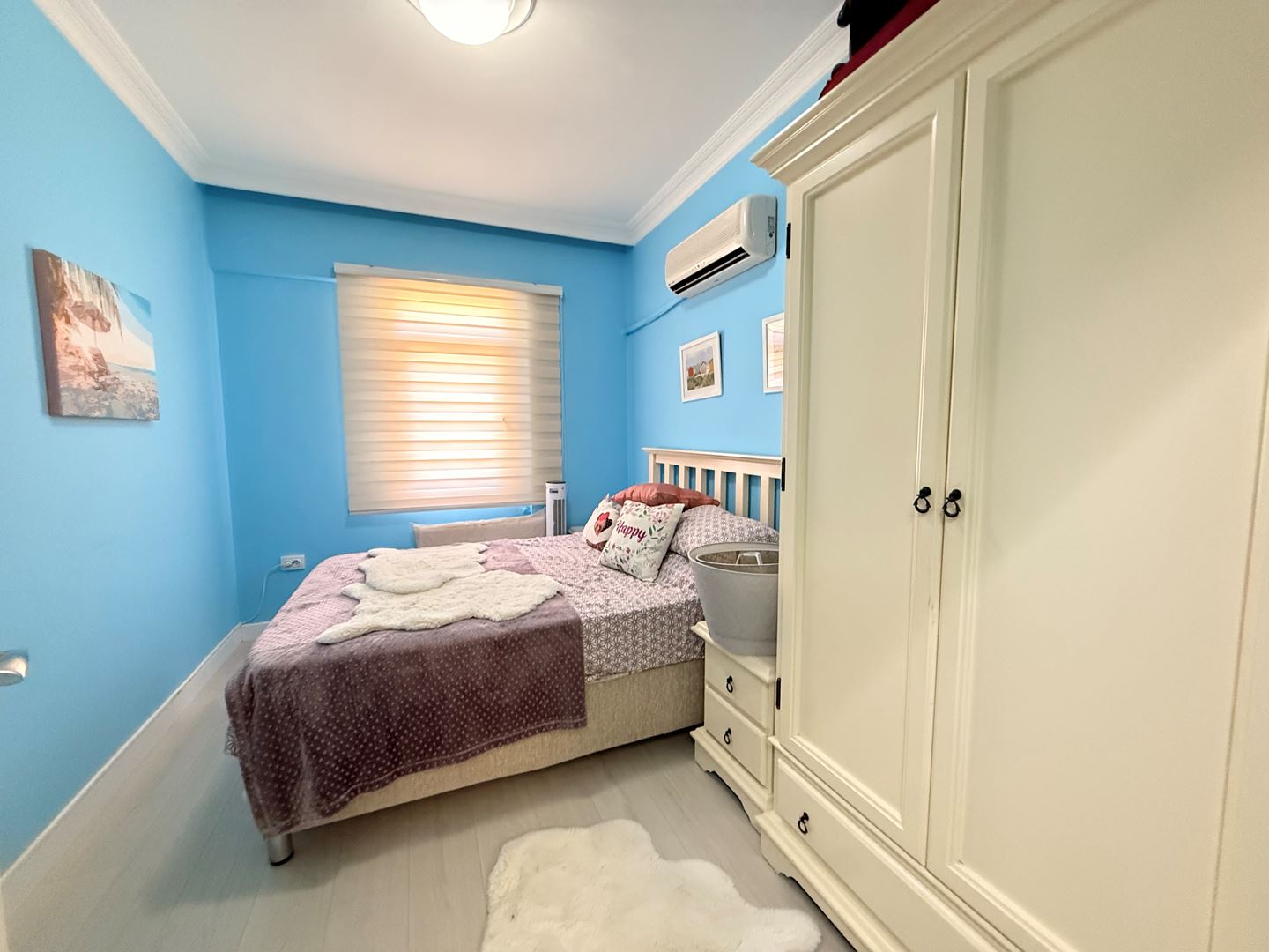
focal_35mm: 14
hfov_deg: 102.1
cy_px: 476
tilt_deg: -3.3
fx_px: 513
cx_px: 634
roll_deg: +0.4
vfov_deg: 85.7
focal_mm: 2.22
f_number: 2.2
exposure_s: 1/50
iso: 640
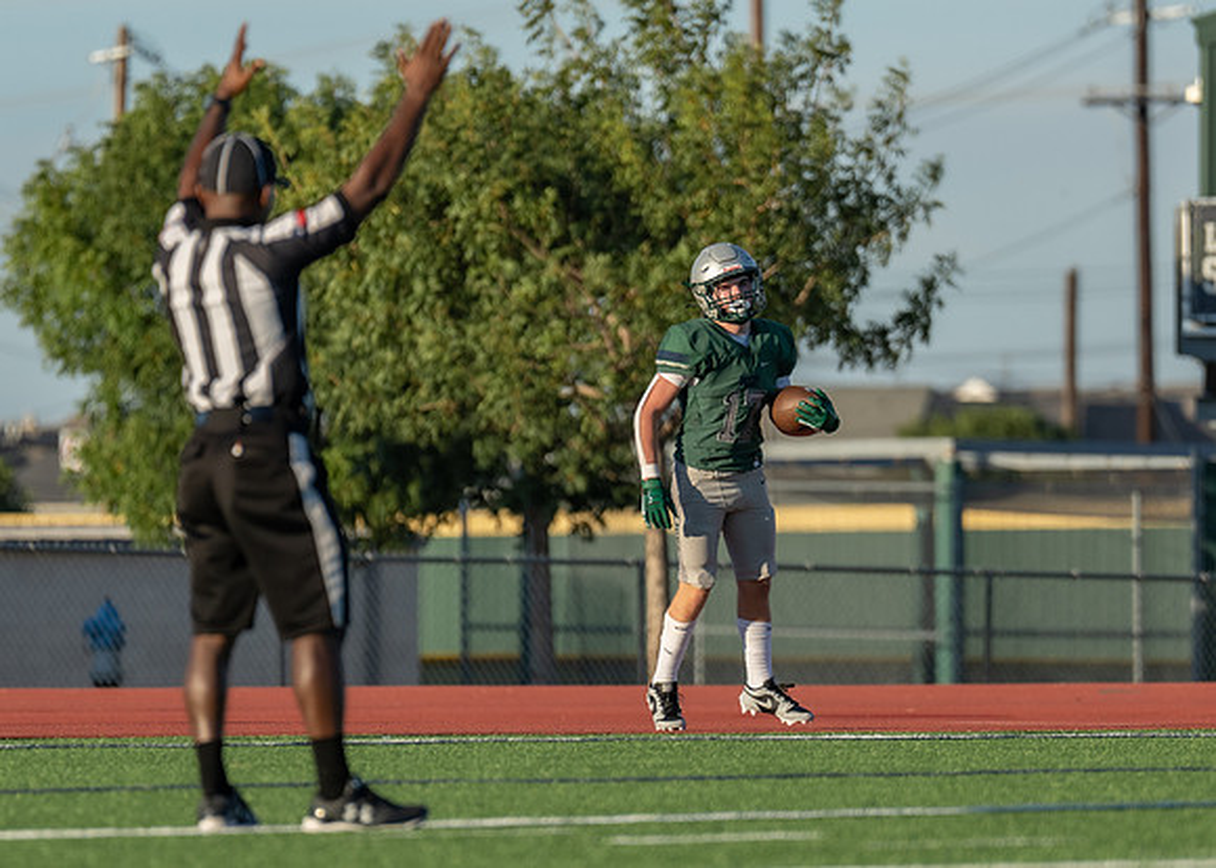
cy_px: 450
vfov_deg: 3.4
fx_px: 14425
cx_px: 735
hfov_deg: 4.8
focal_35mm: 418
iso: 100
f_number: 2.8
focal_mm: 200
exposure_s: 1/2000
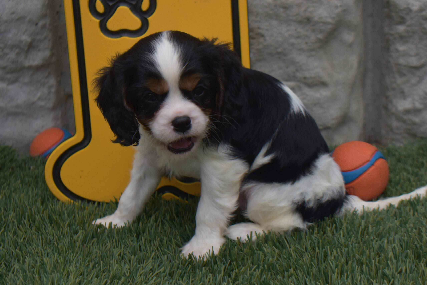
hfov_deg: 24.6
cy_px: 142
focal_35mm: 82
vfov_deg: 16.6
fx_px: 979
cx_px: 214
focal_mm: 55
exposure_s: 1/500
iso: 180
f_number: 5.6
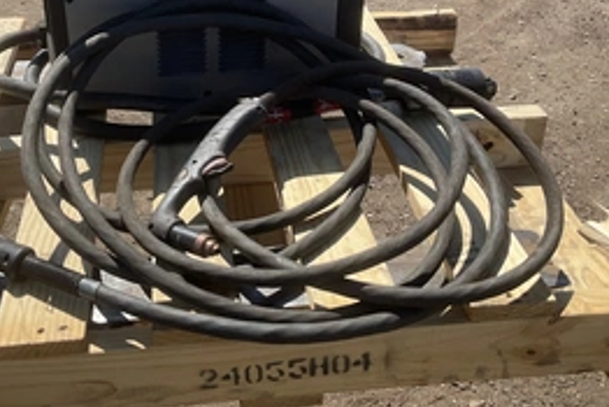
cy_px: 114
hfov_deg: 42.5
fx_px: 779
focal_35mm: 46
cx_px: 237
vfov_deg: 28.9
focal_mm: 3
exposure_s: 1/1377
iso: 25
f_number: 1.8
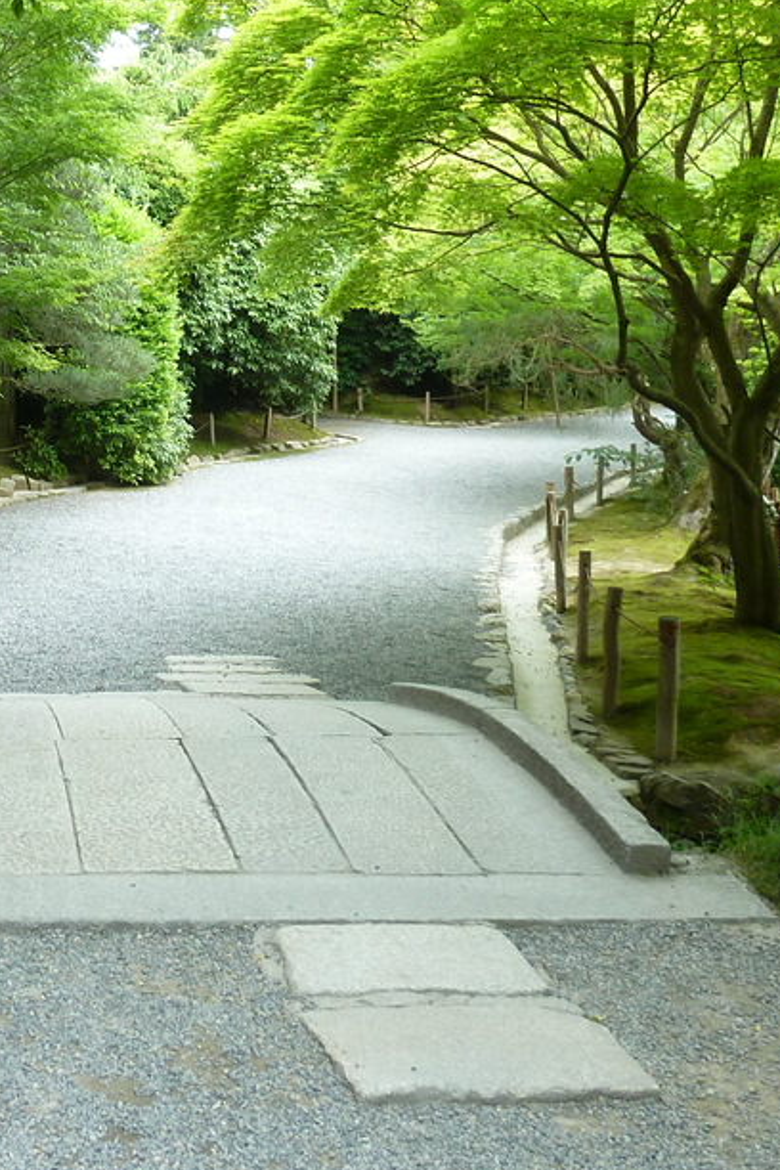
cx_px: 29
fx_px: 1657
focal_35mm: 51
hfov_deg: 25.4
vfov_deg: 38.2
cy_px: 346
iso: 100
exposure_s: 1/30
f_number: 3.3
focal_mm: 4.1
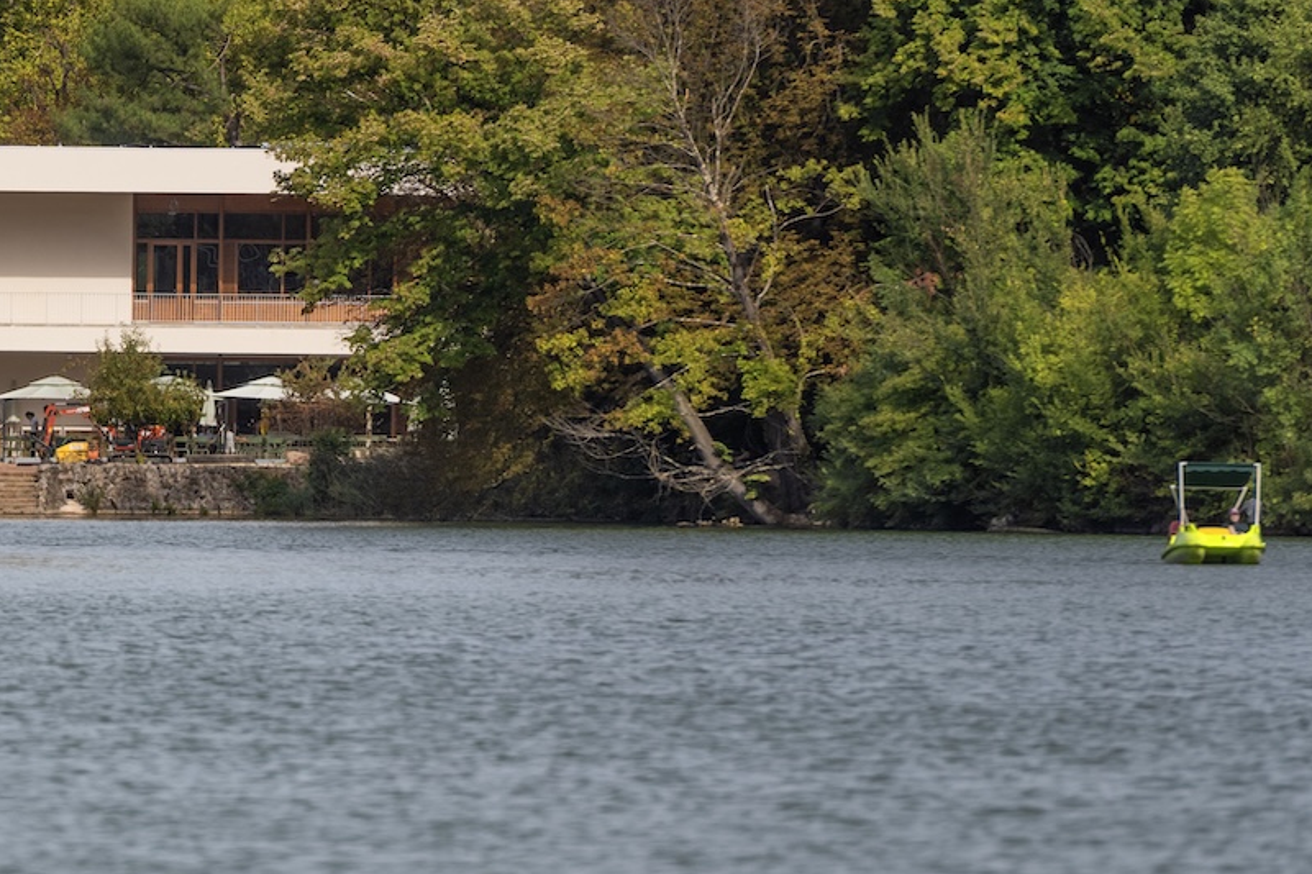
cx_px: -72
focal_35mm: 500
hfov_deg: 4.1
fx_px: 18217
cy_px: 119
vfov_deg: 2.7
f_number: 3.5
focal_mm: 200
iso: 160
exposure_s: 1/3200
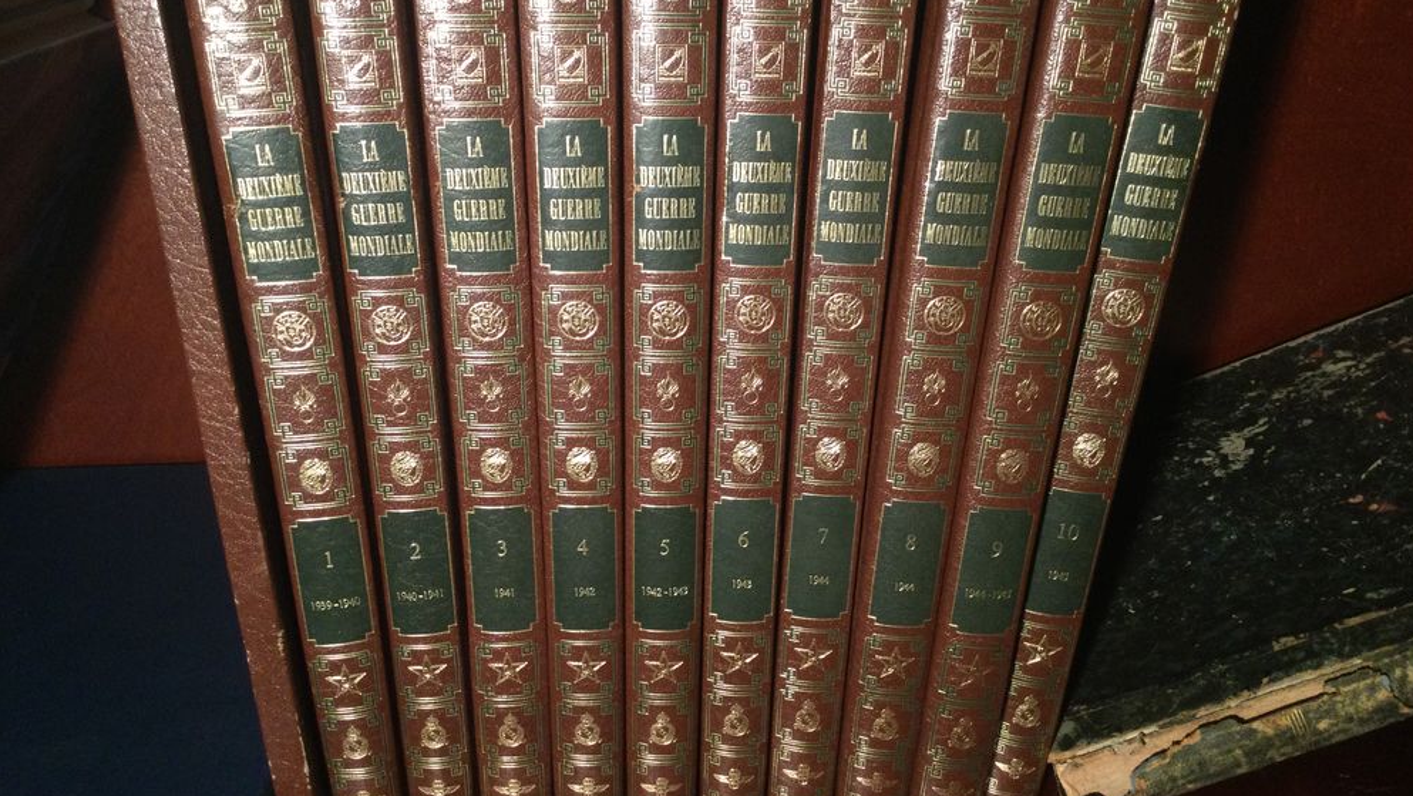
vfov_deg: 34.7
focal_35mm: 34
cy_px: 366
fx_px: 1274
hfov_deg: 58.0
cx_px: 709
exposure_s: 1/33
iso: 125
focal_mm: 3.3
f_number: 2.4
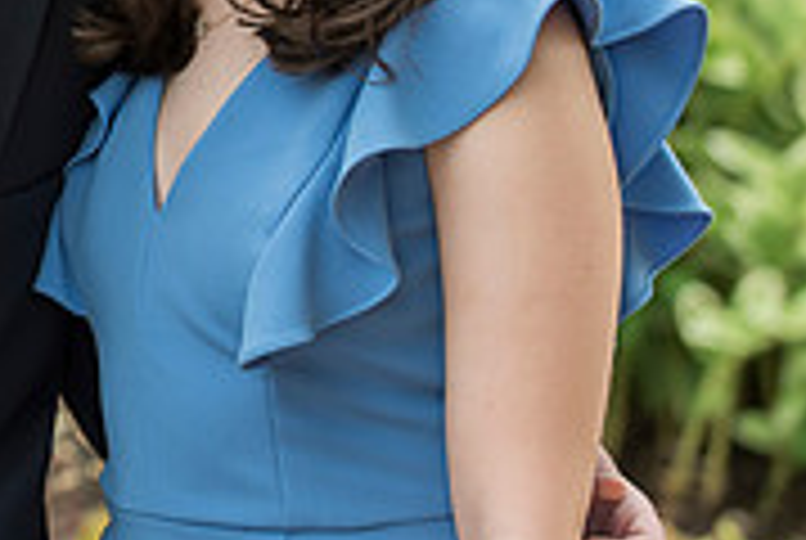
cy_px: -151
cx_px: -324
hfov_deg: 6.0
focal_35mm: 340
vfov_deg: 4.0
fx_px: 7625
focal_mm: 105
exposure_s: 1/400
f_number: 3.5
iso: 400
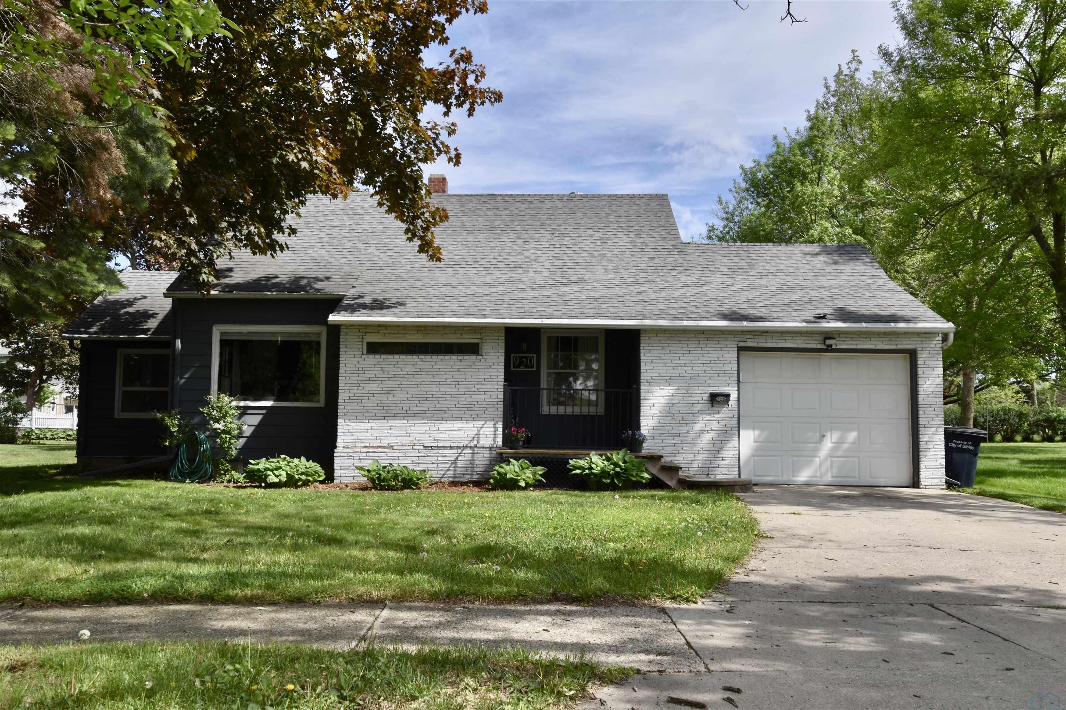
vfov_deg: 40.0
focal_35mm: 33
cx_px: 533
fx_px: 977
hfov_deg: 57.2
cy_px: 355
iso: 100
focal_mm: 22
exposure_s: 1/200
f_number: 9
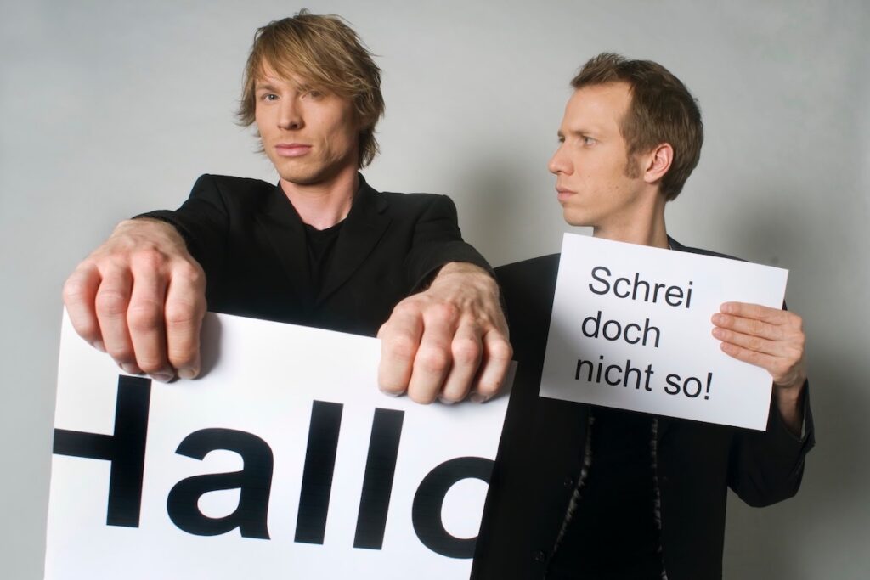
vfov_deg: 43.6
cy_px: 290
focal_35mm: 30
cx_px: 435
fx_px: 725
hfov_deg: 61.9
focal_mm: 20
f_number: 13
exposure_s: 1/100
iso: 100
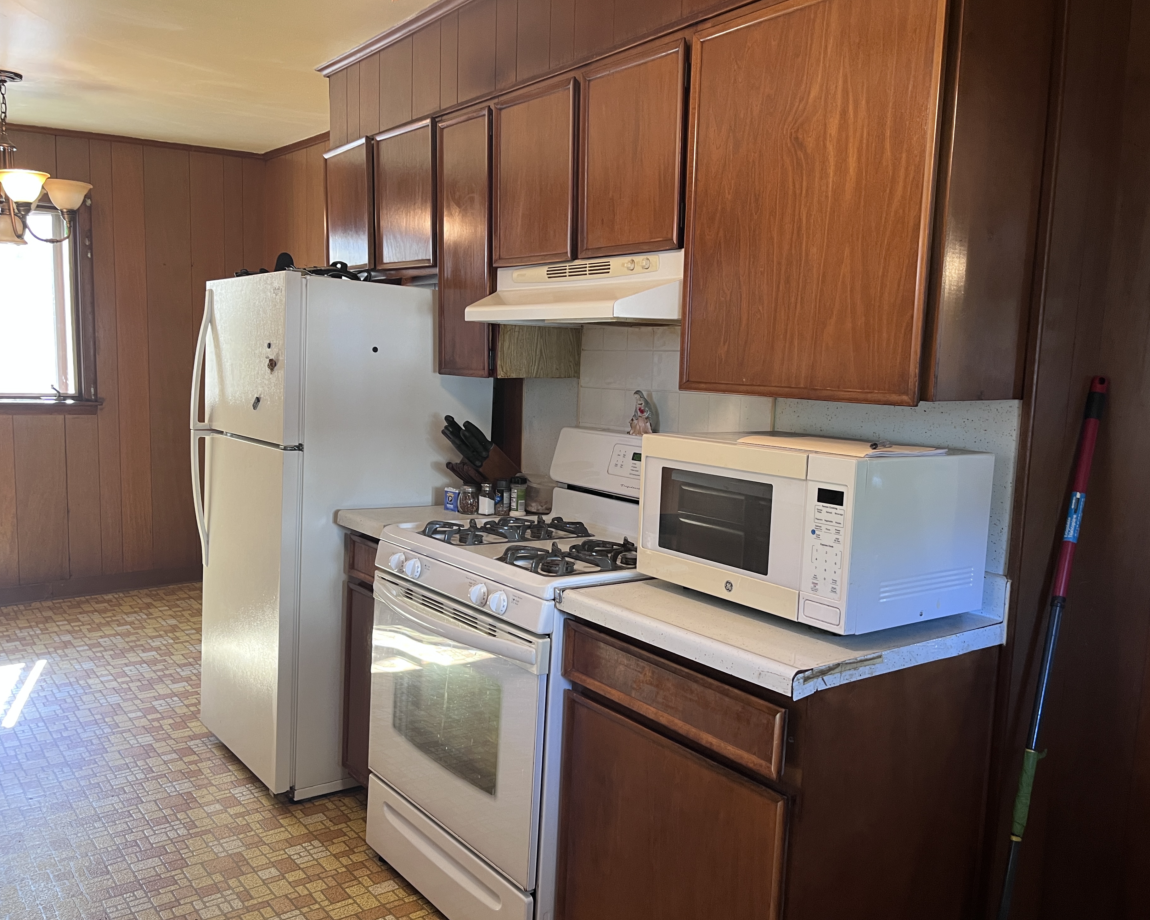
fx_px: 953
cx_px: 580
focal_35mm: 28
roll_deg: -2.2
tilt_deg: -7.3
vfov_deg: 51.5
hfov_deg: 62.2
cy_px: 472
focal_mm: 5.1
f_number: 1.6
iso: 125
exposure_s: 1/60
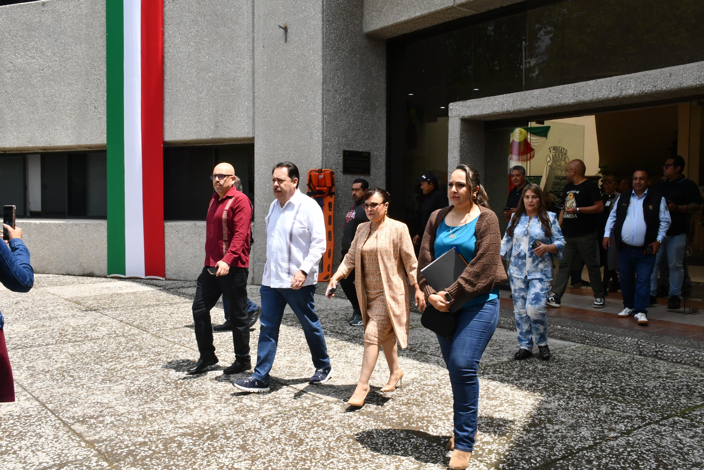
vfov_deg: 38.9
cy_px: 235
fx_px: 665
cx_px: 352
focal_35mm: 34
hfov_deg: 55.8
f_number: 20
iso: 800
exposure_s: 1/250
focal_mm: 23
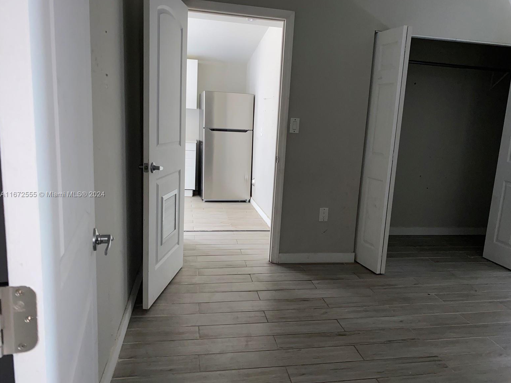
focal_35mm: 27
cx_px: 264
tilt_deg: -10.2
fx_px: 399
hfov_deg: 65.3
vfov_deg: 51.4
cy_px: 195
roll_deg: -3.1
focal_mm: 4.25
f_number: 1.8
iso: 80
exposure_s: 1/17
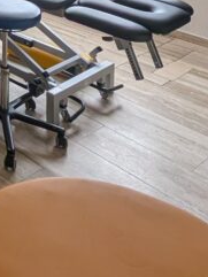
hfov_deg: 22.4
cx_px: -120
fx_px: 408
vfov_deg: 27.8
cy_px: -121
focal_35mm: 51
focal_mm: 2.02
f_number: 1.7
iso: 81
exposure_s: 1/603
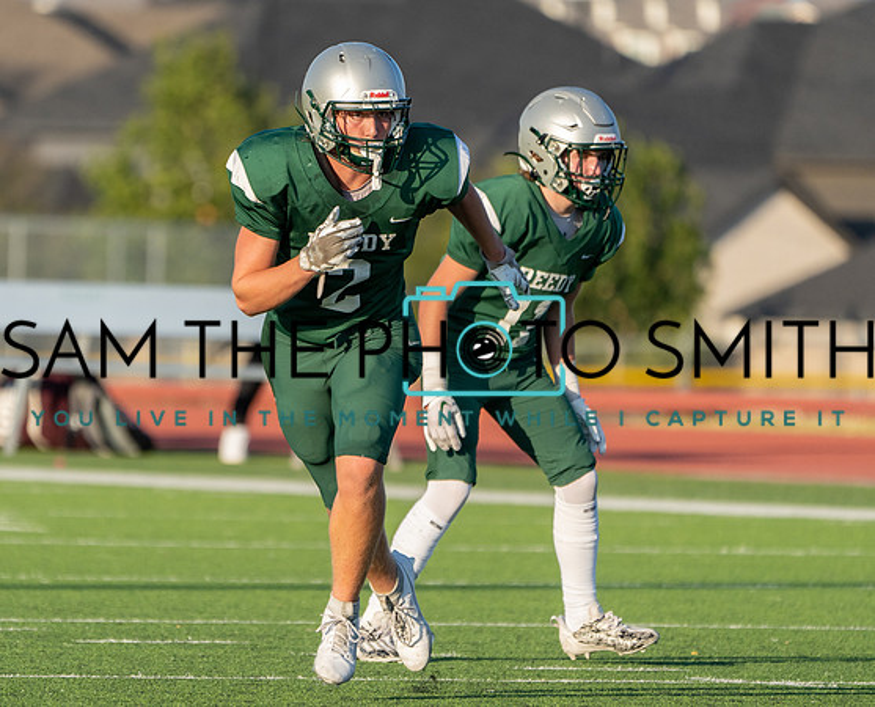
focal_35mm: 645
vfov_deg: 2.4
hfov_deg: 3.0
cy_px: 397
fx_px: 16761
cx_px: 307
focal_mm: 400
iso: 400
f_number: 5.6
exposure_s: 1/1250
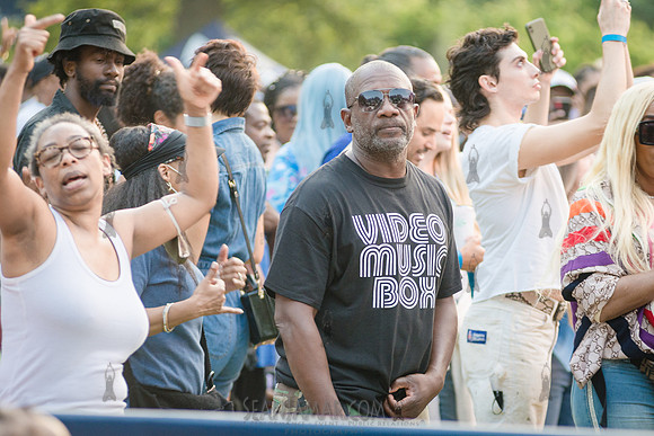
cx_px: 405
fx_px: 4277
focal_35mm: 235
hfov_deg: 8.7
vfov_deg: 5.8
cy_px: 244
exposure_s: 1/125
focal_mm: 185
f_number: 4.5
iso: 1000
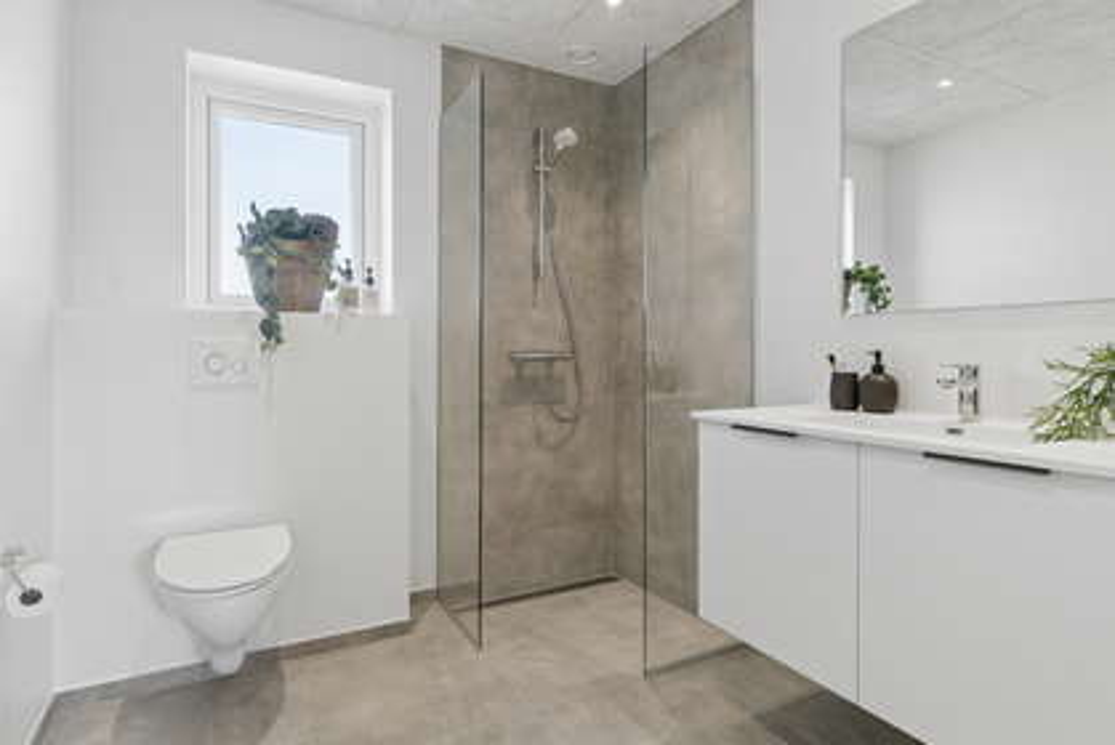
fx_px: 558
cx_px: 558
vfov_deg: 67.5
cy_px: 372
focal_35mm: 18
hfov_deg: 90.0
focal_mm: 12
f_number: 8
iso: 200
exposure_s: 1/80
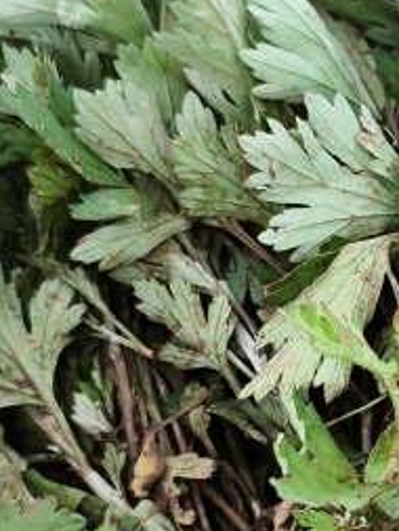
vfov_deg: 20.0
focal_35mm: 97
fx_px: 1490
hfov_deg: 14.7
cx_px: 502
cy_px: 427
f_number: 1.57
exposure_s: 1/180
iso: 72
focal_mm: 5.6
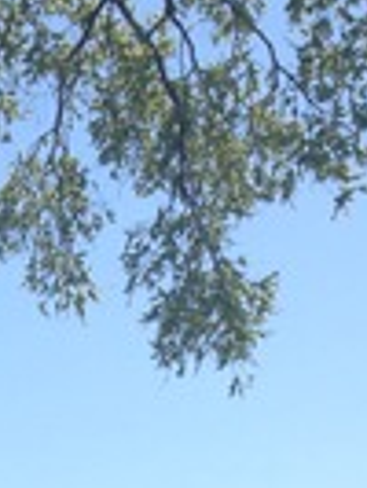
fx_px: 1778
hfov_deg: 11.4
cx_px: -128
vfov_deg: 14.1
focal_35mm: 126
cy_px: 844
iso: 50
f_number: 2.4
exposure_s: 1/1381
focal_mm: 4.28
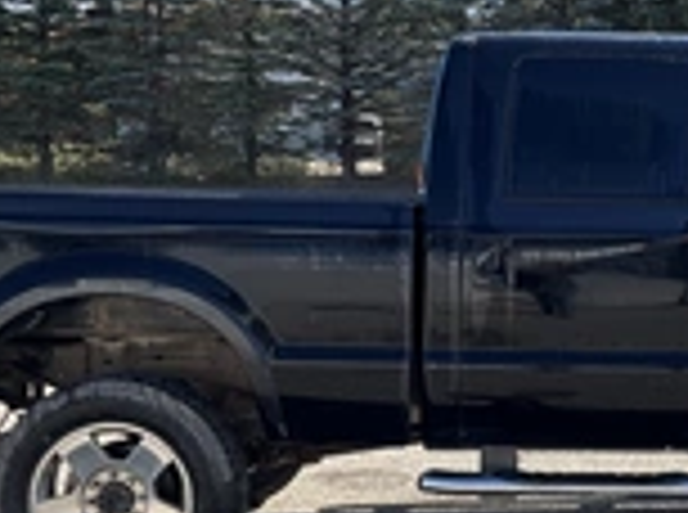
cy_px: 243
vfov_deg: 19.3
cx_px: 612
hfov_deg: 25.0
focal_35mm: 76
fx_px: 1507
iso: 25
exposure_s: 1/855
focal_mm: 3
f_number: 1.8
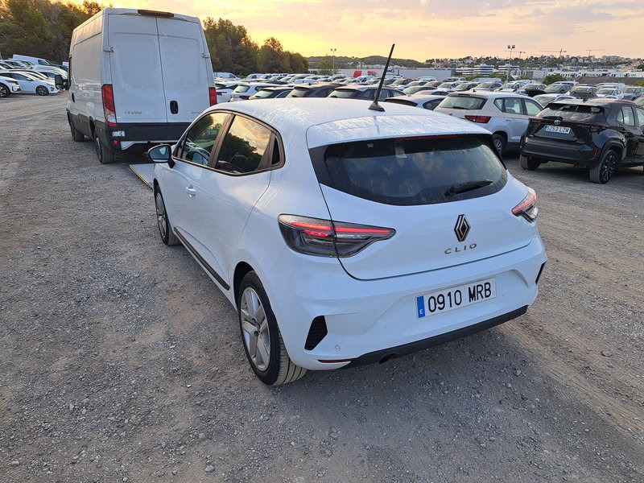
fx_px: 446
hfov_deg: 71.6
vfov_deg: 56.8
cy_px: 242
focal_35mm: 24
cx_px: 322
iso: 50
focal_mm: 5.23
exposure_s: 1/170
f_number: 1.8
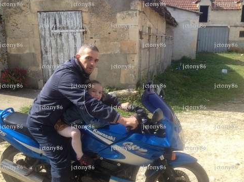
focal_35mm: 36
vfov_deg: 39.6
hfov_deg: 51.4
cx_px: 120
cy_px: 90
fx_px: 254
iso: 50
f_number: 2.4
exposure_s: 1/511
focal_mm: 4.28
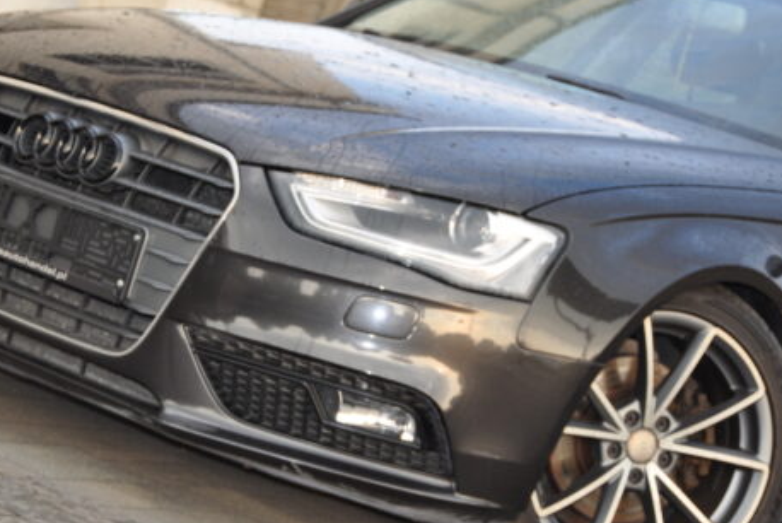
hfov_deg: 20.0
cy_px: 322
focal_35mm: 102
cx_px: 309
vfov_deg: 13.4
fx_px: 2217
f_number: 5
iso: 400
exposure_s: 1/125
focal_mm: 52
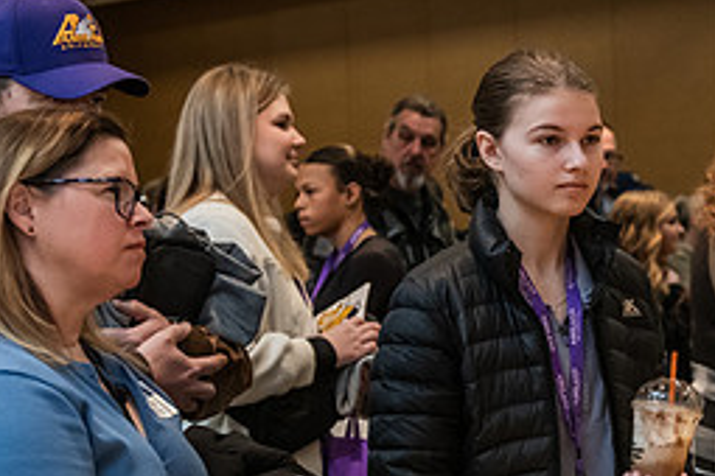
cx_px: 642
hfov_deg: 20.0
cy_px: 307
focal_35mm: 100
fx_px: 1986
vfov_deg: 13.7
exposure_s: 1/200
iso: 2500
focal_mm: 44
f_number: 3.5
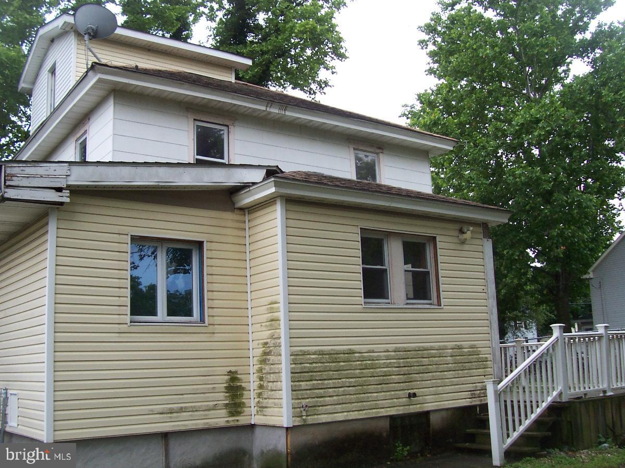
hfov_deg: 50.1
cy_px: 234
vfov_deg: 38.7
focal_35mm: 37
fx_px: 668
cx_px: 312
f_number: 2.8
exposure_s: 1/500
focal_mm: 5.6
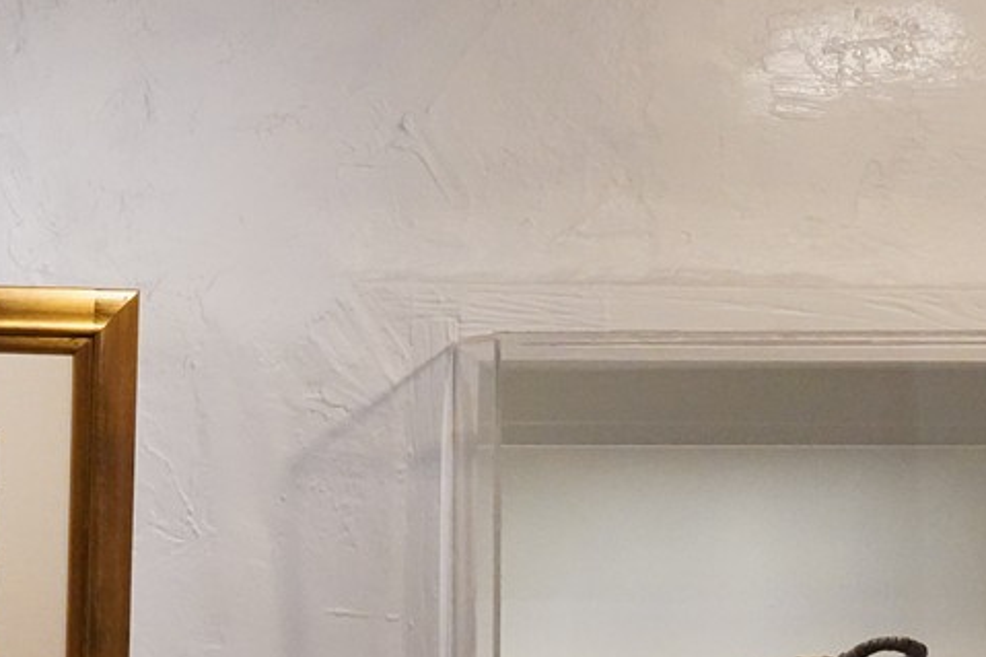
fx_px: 3203
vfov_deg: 11.6
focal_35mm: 117
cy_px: 663
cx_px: -76
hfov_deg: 17.0
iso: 6400
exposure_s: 1/100
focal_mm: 28
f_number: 13
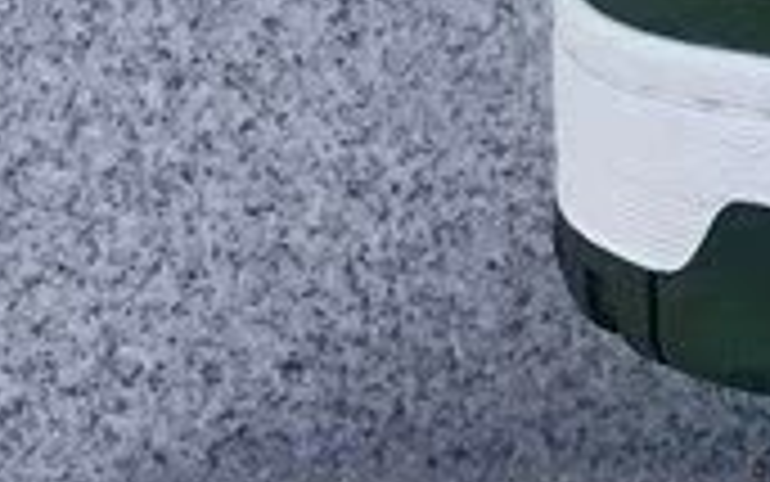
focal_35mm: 173
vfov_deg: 7.6
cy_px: 273
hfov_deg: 10.4
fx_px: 3632
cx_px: 1882
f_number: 2.4
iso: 25
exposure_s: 1/345
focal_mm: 3.3
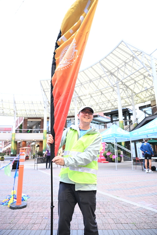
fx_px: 157
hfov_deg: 53.2
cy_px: 118
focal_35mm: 24
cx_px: 78
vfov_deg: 73.7
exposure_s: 1/125
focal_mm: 24
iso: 3200
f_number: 4
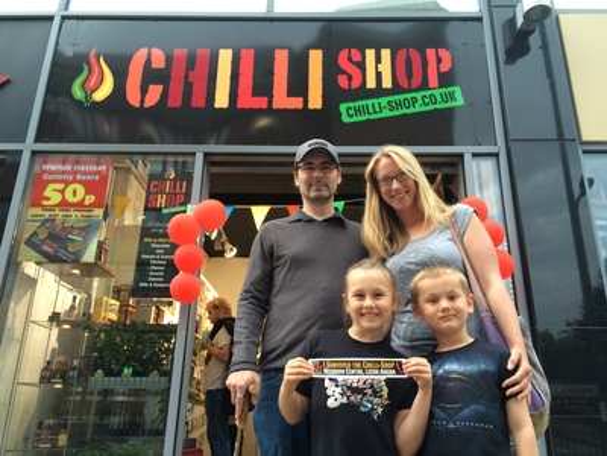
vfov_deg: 48.2
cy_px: 228
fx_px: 509
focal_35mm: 29
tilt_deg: +20.4
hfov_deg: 61.7
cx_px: 304
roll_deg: -1.4
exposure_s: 1/30
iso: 50
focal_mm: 4.15
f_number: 2.2
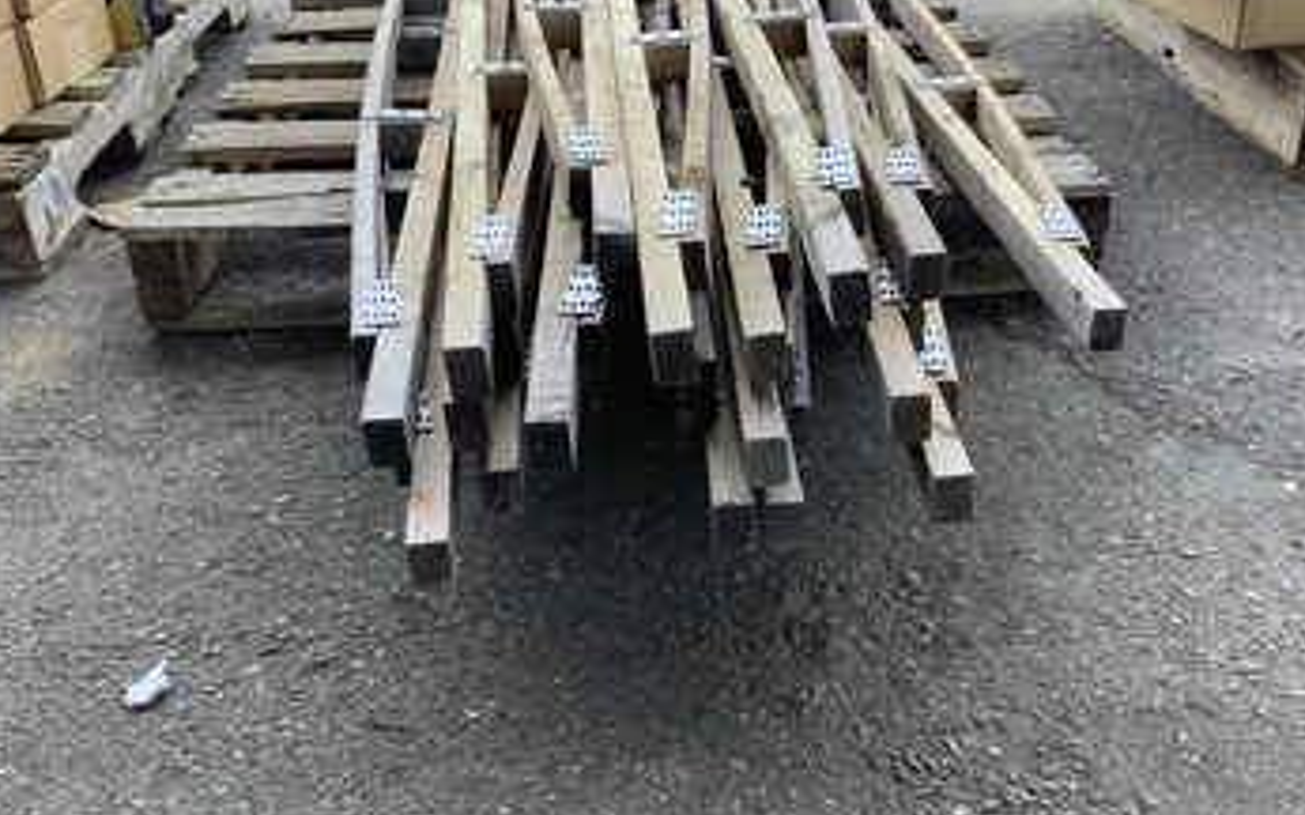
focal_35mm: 38
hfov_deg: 51.5
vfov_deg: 33.4
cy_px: 494
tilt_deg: -36.4
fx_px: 1351
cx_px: 705
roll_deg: +1.4
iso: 25
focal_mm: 3.3
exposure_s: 1/153
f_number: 2.4
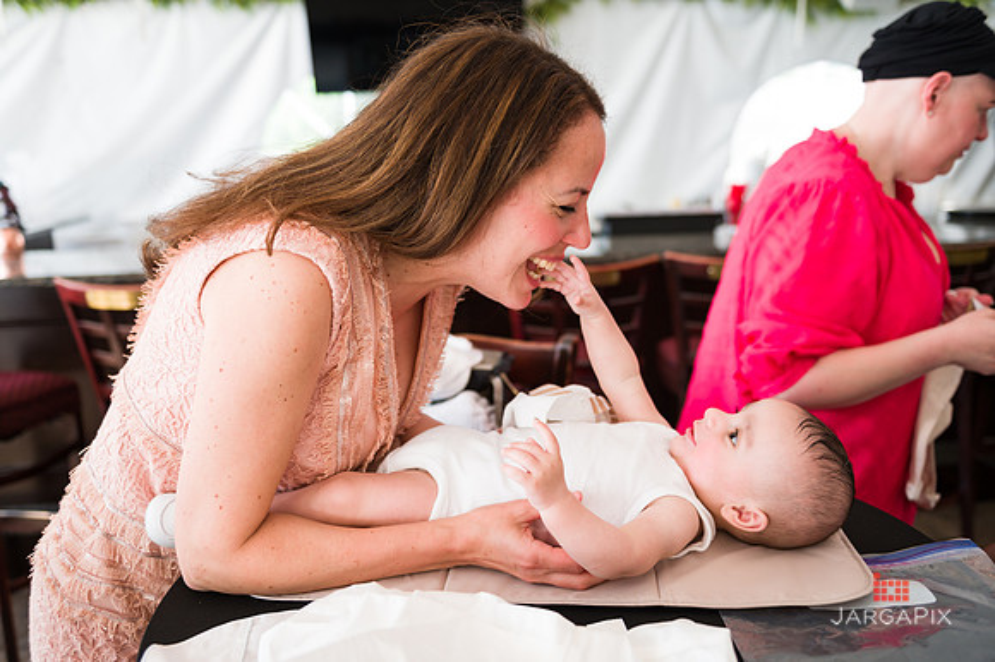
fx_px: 884
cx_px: 498
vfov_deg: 41.1
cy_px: 331
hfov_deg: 58.7
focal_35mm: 32
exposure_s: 1/250
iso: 320
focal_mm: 32
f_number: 3.2
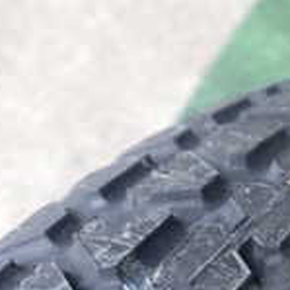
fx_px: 844
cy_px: 374
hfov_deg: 19.1
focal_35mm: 89
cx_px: 274
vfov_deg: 18.2
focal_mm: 4.5
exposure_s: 1/125
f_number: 2
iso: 125
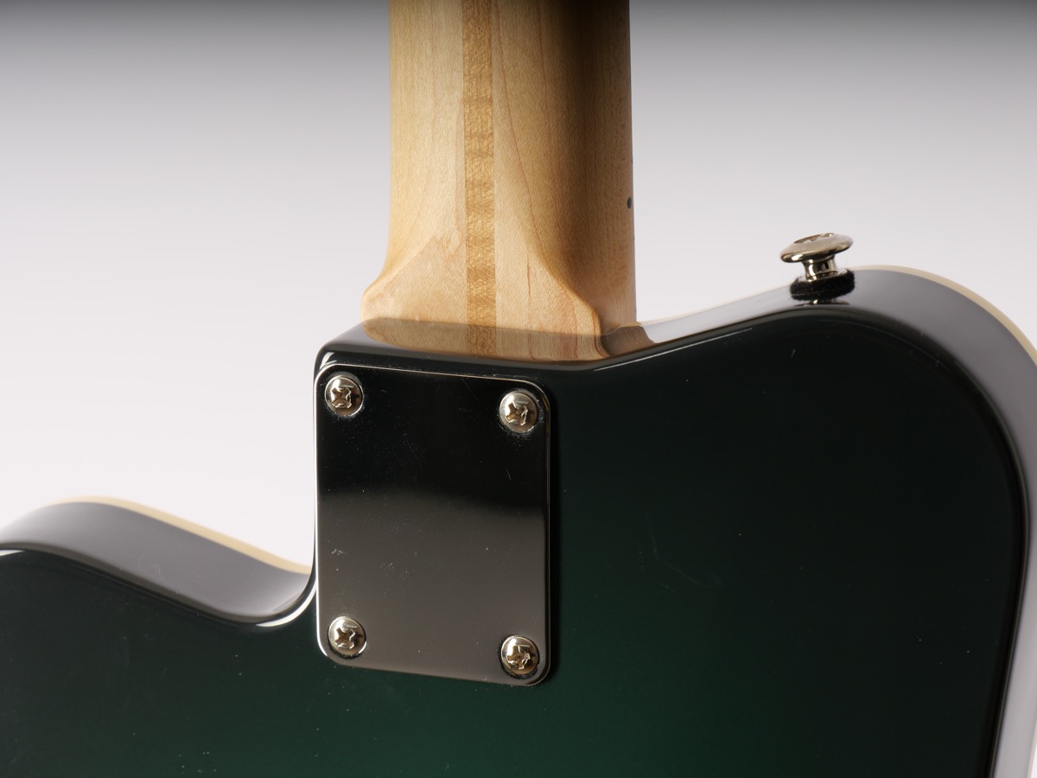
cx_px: 518
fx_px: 4613
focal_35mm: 154
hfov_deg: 12.8
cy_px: 389
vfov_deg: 9.6
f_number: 7.1
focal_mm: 77
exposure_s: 1/250
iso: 200
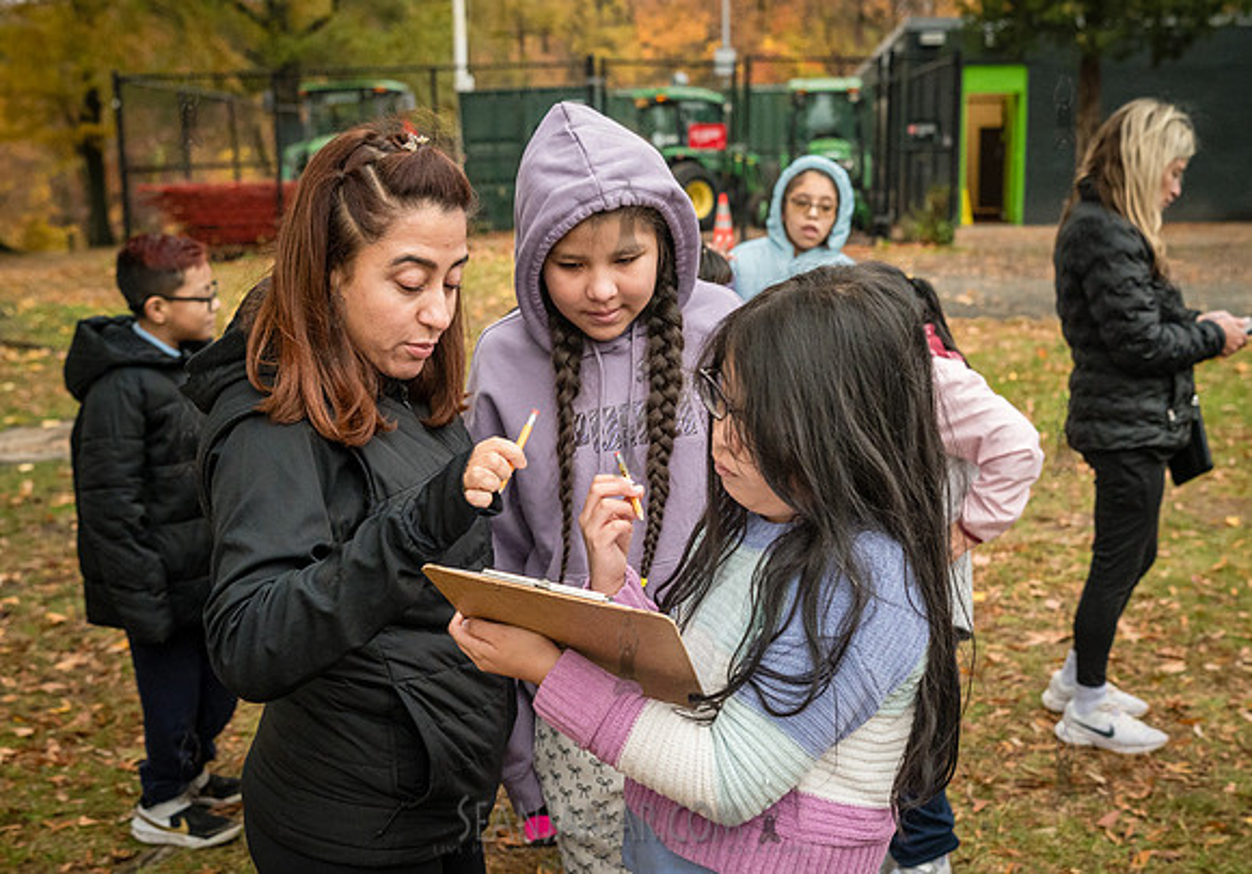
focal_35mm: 43
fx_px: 1527
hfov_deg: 44.5
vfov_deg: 31.9
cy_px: 506
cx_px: 702
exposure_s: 1/500
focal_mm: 35
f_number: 4
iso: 4000
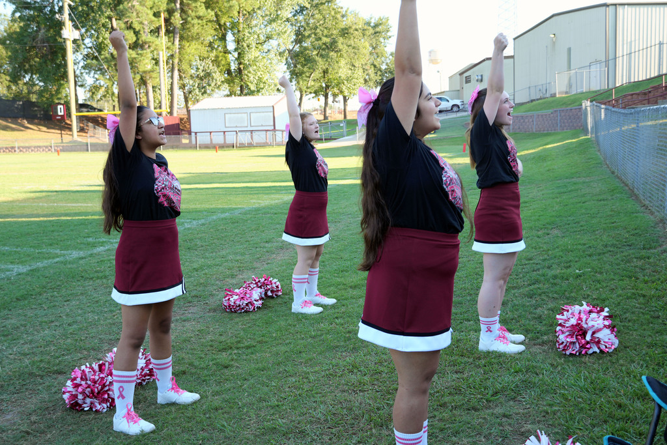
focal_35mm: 42
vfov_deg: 31.9
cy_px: 222
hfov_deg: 46.4
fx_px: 778
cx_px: 334
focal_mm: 28
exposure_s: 1/160
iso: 125
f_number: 4.5
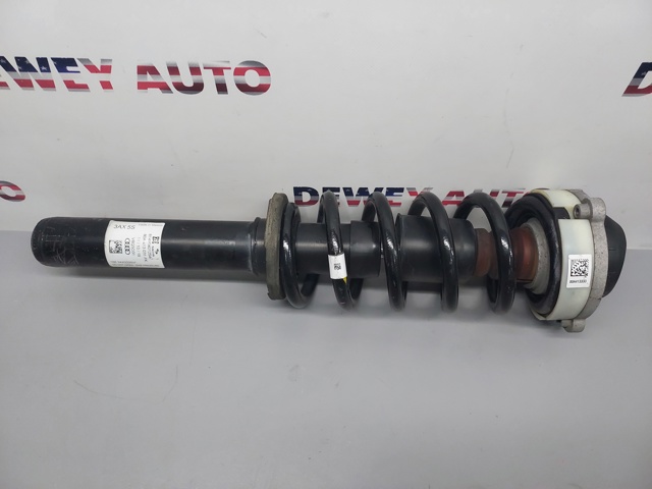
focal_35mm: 28
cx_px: 326
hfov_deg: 63.4
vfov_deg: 49.7
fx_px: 527
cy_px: 244
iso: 200
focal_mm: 5.32
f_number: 1.8
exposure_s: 1/120
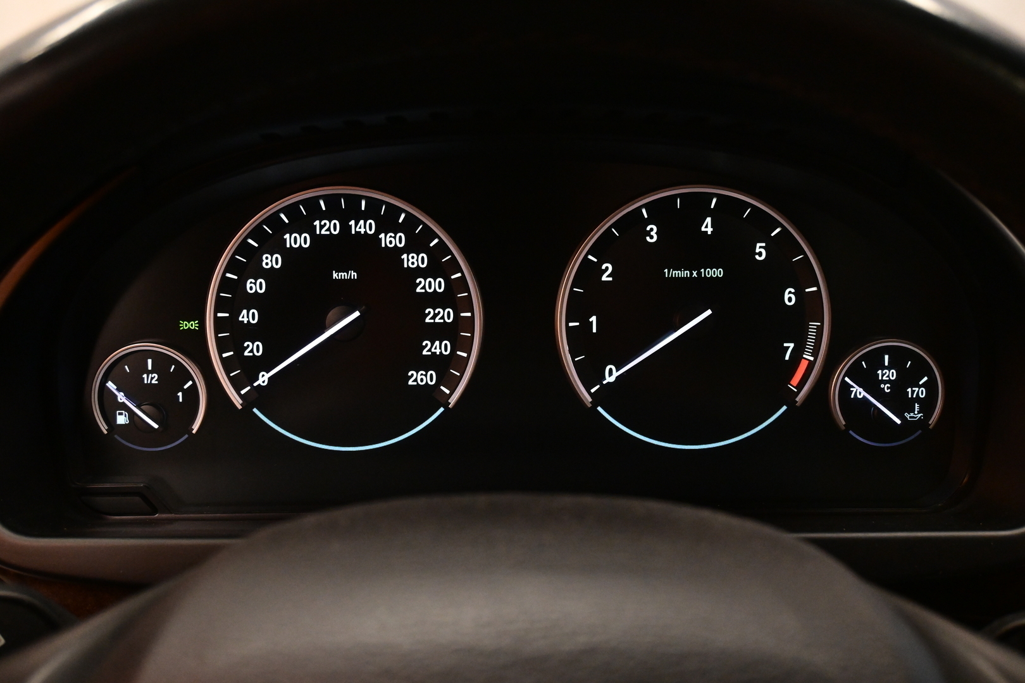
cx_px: 512
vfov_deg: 31.9
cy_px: 342
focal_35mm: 42
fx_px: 1196
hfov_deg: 46.4
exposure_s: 1/100
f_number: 5.6
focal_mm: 28
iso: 4000
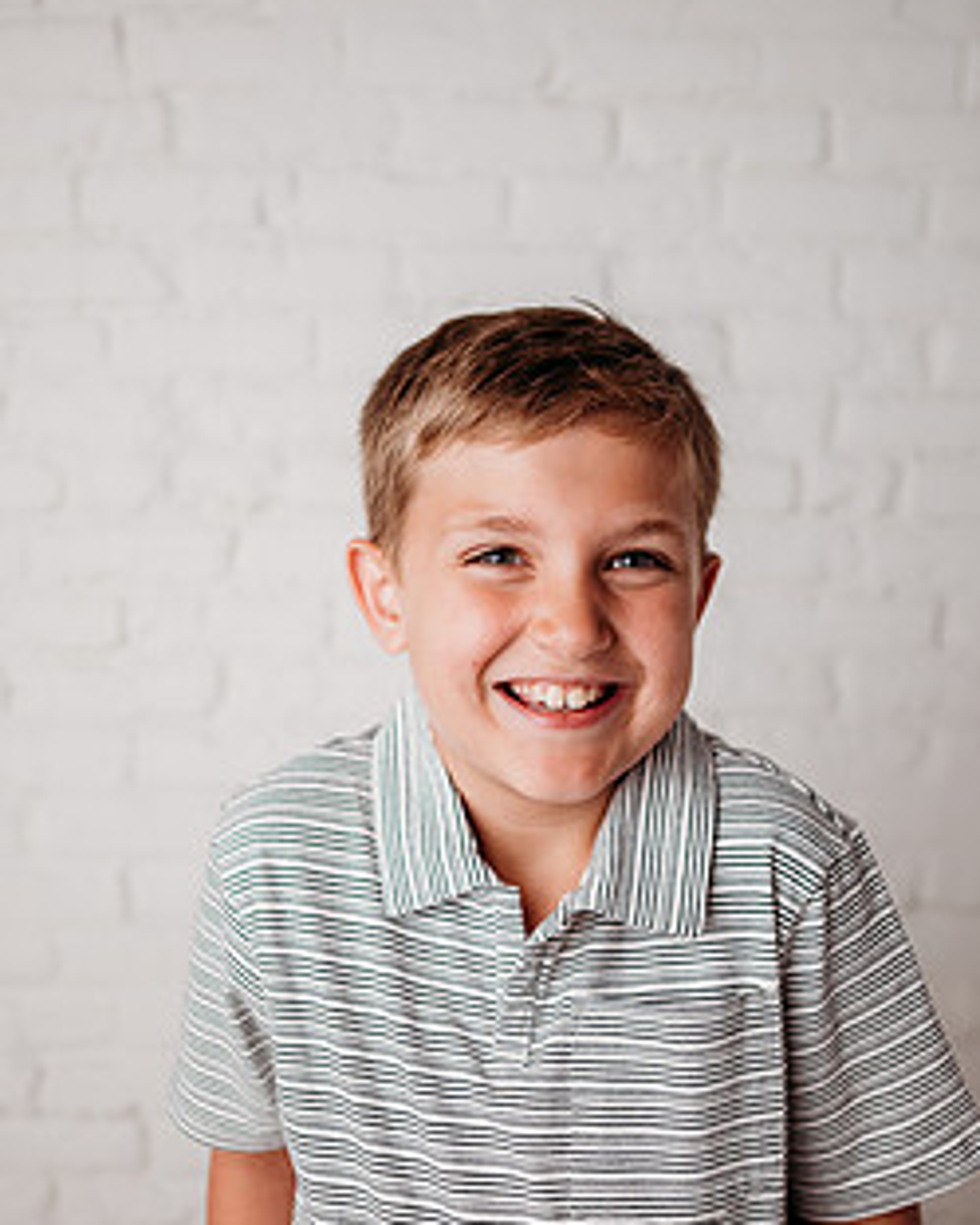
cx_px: 512
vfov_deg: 43.8
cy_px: 672
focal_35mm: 42
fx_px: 1522
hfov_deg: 35.7
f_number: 2
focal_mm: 24
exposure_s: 1/200
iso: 100
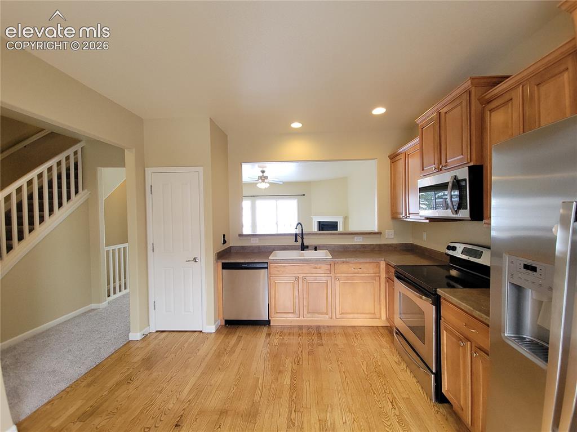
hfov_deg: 106.2
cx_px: 288
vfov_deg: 89.9
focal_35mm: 13
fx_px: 217
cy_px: 216
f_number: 2.2
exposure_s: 1/60
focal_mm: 2.2
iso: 100
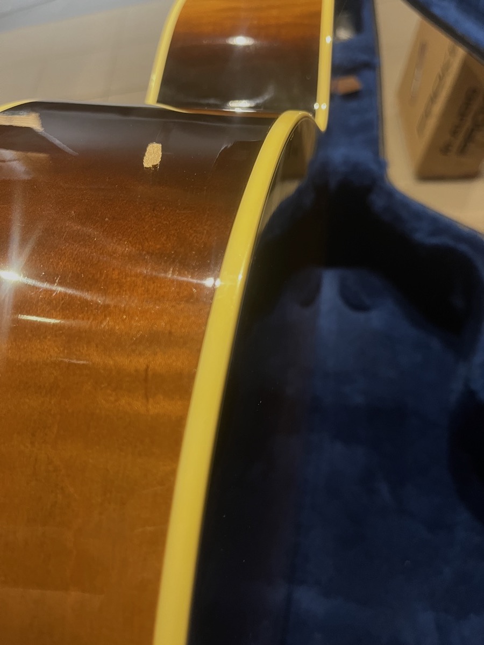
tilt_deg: -57.5
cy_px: 322
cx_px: 242
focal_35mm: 26
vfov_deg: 67.3
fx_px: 485
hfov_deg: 53.1
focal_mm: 5.1
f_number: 1.6
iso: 500
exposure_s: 1/60
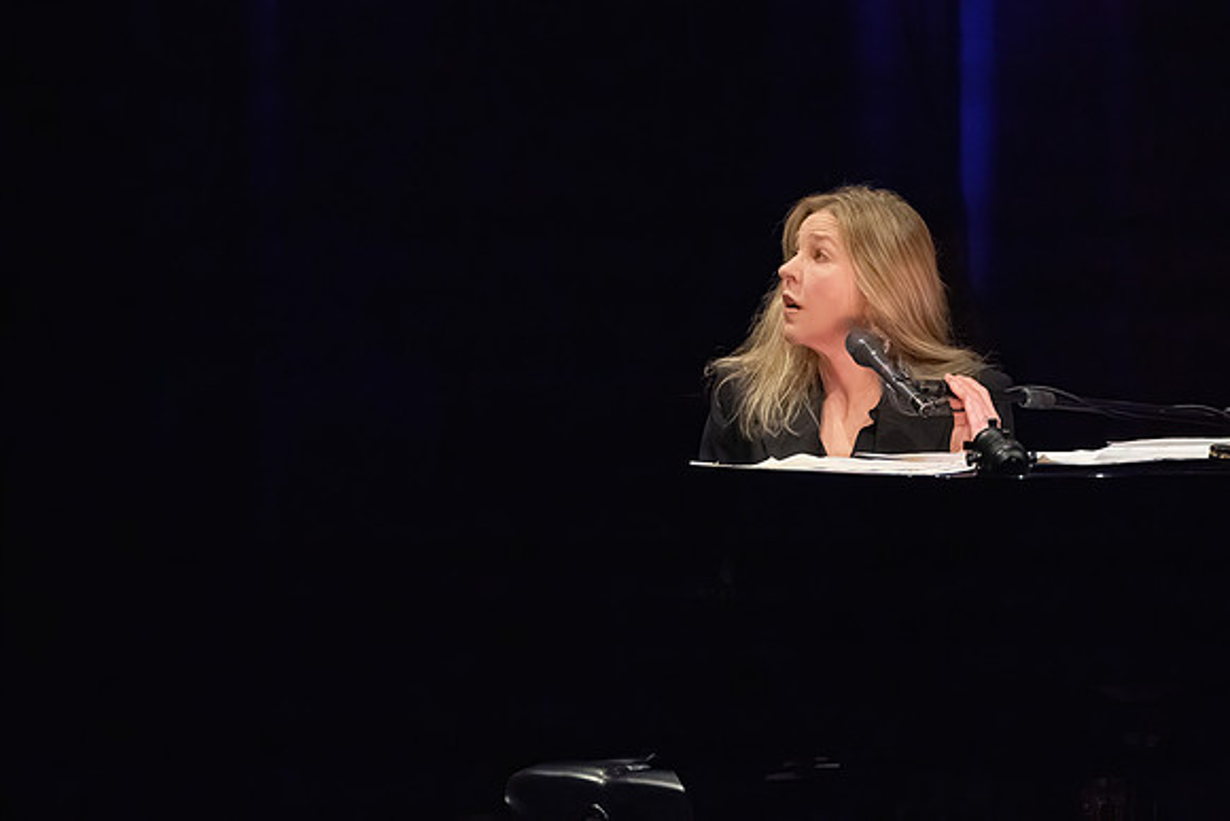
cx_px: 778
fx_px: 15525
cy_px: 494
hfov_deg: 4.5
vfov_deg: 3.0
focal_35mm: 454
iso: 25600
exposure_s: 1/320
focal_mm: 358
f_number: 8
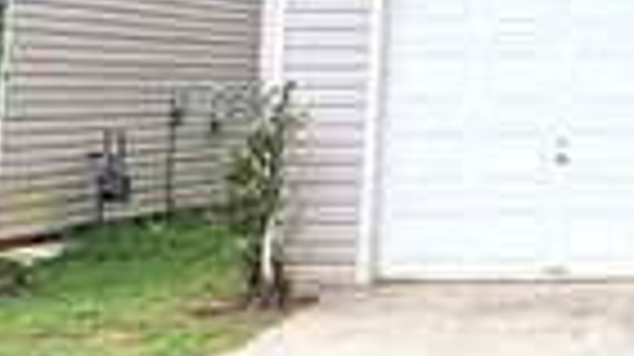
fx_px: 1562
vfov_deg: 12.4
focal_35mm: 93
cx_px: 904
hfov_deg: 20.3
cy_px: -155
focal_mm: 6.76
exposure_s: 1/979
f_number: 1.78
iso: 100
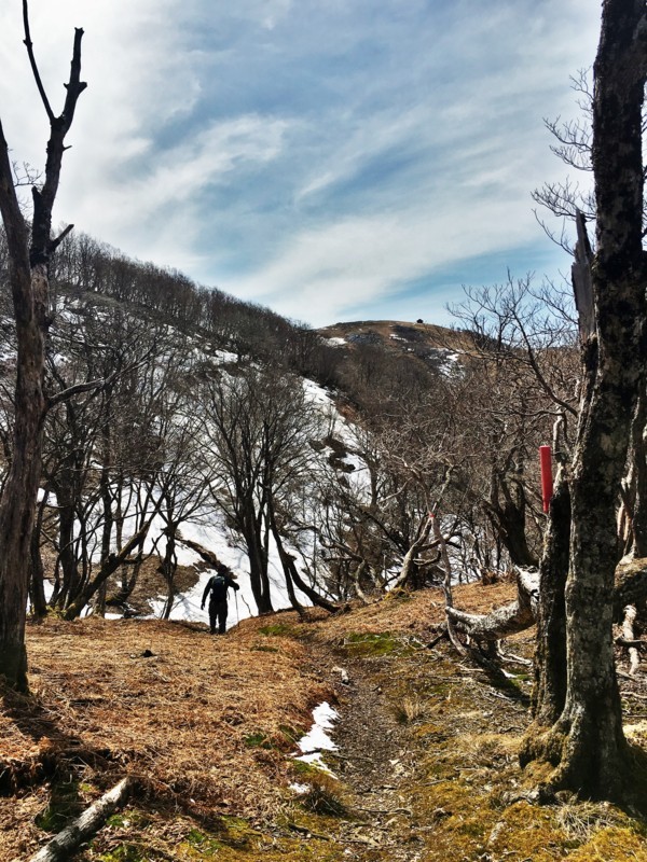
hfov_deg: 48.2
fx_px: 723
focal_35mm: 29
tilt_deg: -2.2
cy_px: 431
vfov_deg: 61.7
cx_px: 324
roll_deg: +1.8
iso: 25
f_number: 2.2
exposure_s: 1/2747
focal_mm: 4.15
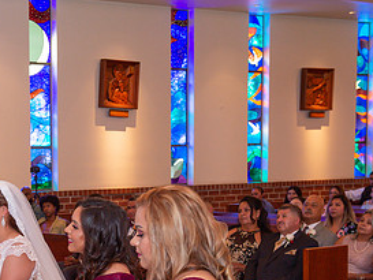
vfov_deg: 14.9
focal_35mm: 98
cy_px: 262
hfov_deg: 19.5
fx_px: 1056
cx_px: 15
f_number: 5
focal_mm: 48
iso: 1250
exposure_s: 1/60
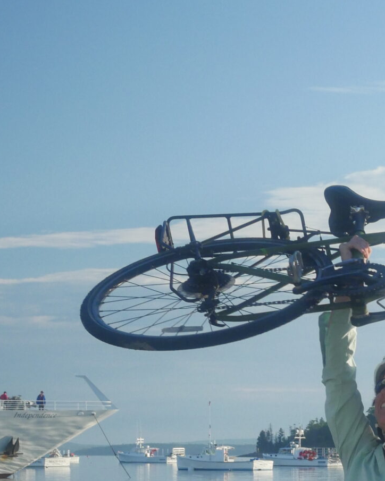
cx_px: 471
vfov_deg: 13.7
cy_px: 492
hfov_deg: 11.0
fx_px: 1966
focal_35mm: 138
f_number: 6.3
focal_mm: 25
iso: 800
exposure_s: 1/60
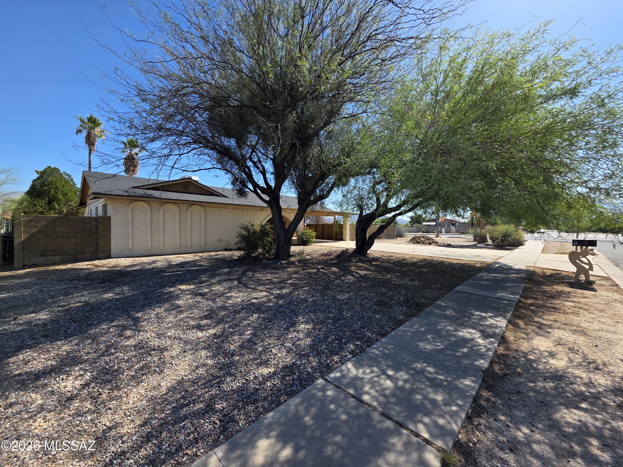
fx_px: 234
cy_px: 234
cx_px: 312
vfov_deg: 89.9
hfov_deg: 106.2
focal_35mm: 13
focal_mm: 2.2
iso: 40
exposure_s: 1/1286
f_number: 1.9
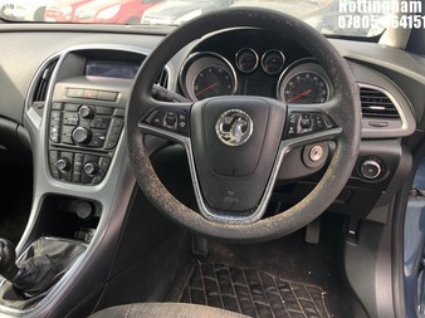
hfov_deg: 61.7
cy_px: 162
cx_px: 209
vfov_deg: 48.2
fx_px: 356
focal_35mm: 29
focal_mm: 4
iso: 40
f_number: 1.8
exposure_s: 1/120
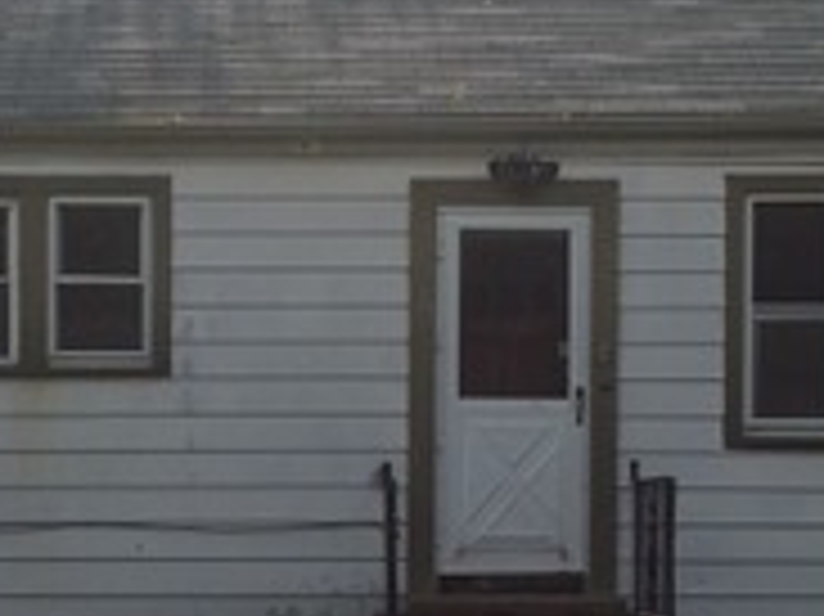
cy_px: 544
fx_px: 1808
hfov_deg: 25.6
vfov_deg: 19.1
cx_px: 320
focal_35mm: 76
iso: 32
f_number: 2.2
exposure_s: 1/2326
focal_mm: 4.15
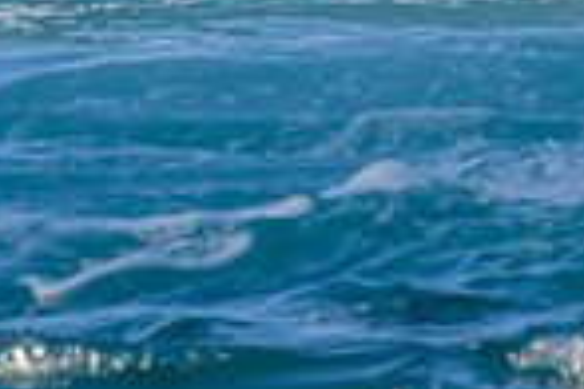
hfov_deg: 0.7
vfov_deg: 0.4
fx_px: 51112
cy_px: -371
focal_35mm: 3151
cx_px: -425
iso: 2500
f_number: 11
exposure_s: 1/2000
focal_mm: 800
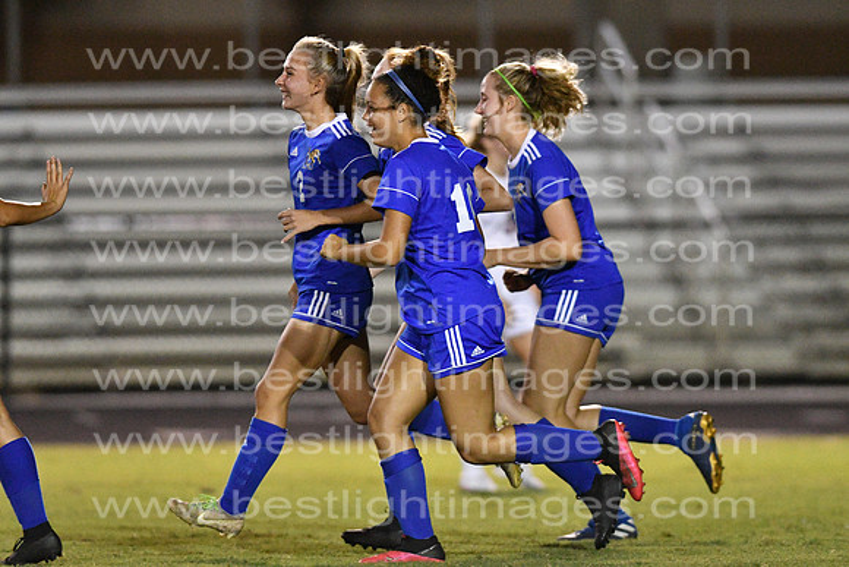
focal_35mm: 450
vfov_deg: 3.1
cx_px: 424
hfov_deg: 4.6
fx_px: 10614
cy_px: 284
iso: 10000
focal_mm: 300
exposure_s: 1/640
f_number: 3.5
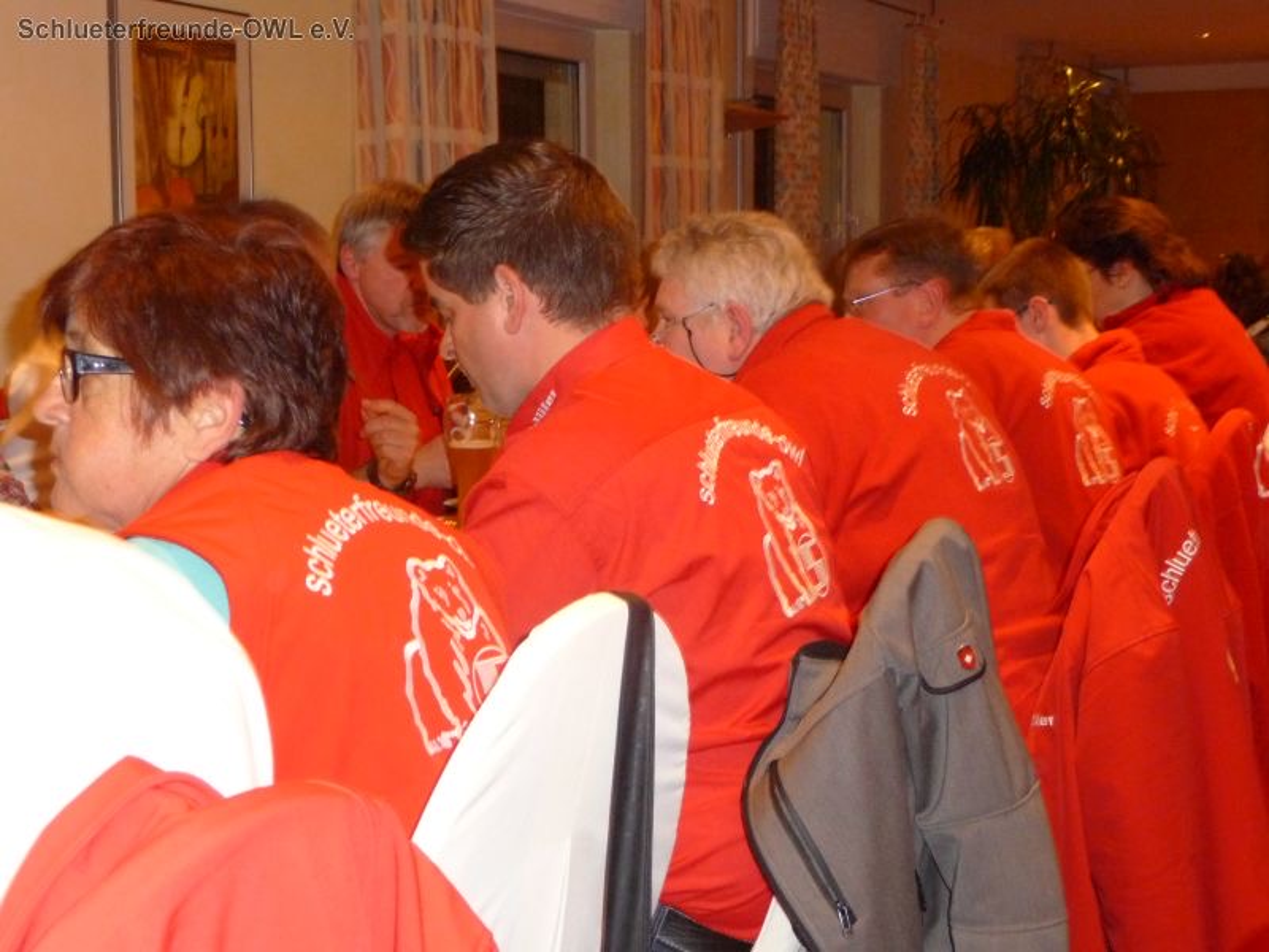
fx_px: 2016
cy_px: 476
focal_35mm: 55
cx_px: 634
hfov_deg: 34.9
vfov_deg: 26.6
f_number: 4.3
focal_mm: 9.3
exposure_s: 1/8
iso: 500
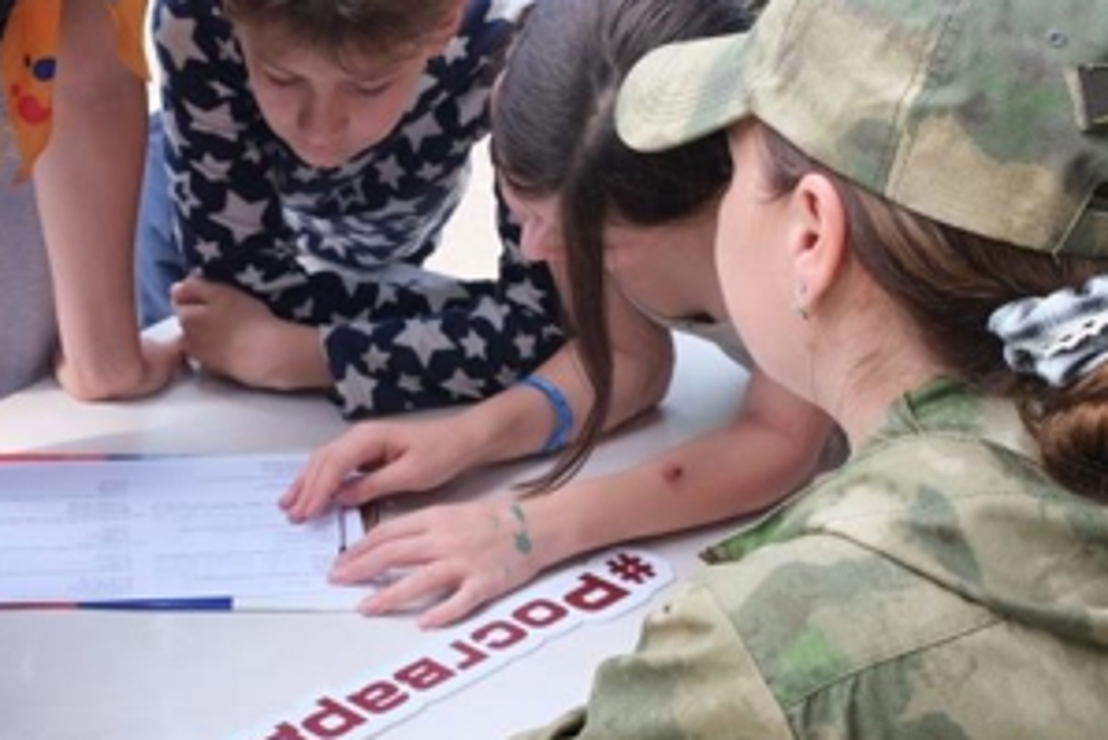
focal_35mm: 68
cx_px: 249
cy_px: 279
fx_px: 2094
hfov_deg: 29.1
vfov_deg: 20.0
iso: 320
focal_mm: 18
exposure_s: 1/180
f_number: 5
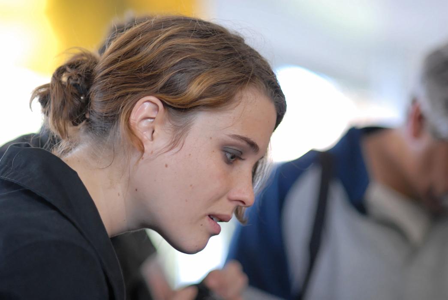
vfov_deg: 10.8
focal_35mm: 128
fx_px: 1589
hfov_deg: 16.0
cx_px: 224
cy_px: 150
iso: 400
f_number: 1.8
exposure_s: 1/160
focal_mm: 85
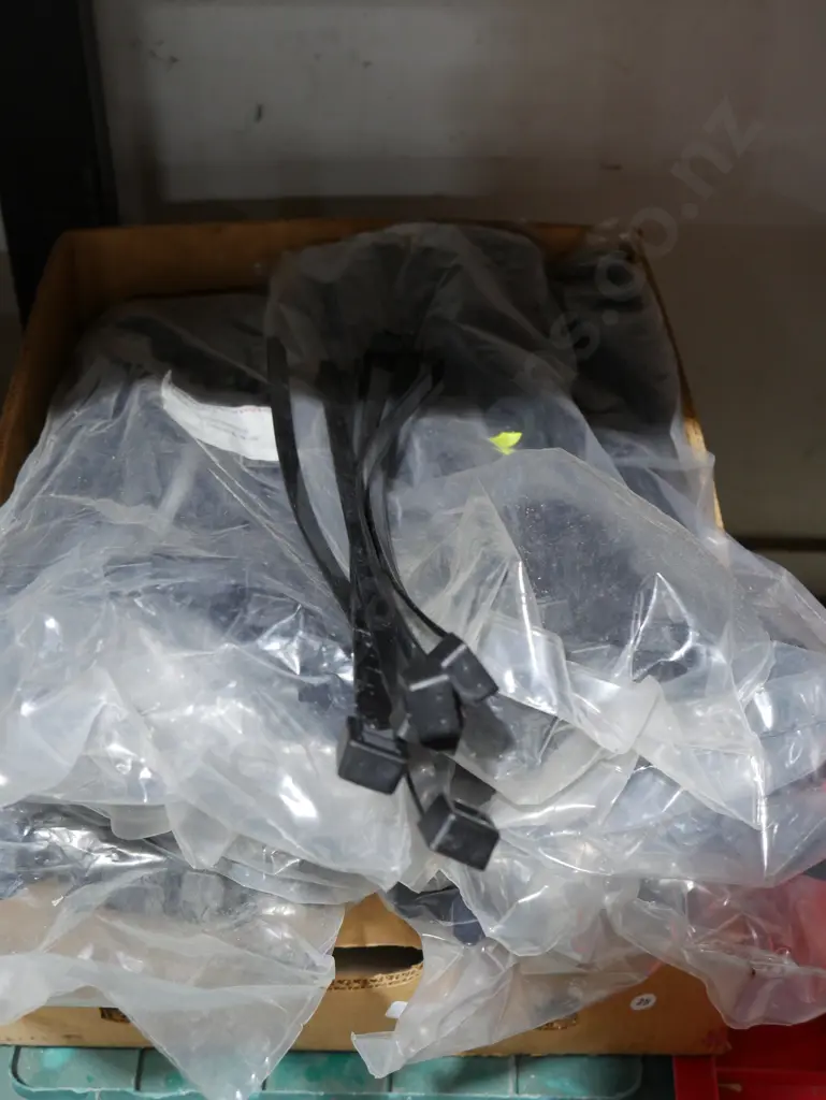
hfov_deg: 27.1
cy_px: 550
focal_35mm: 54
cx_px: 413
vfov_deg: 35.5
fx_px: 1717
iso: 1600
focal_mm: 27
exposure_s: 1/60
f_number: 5.3
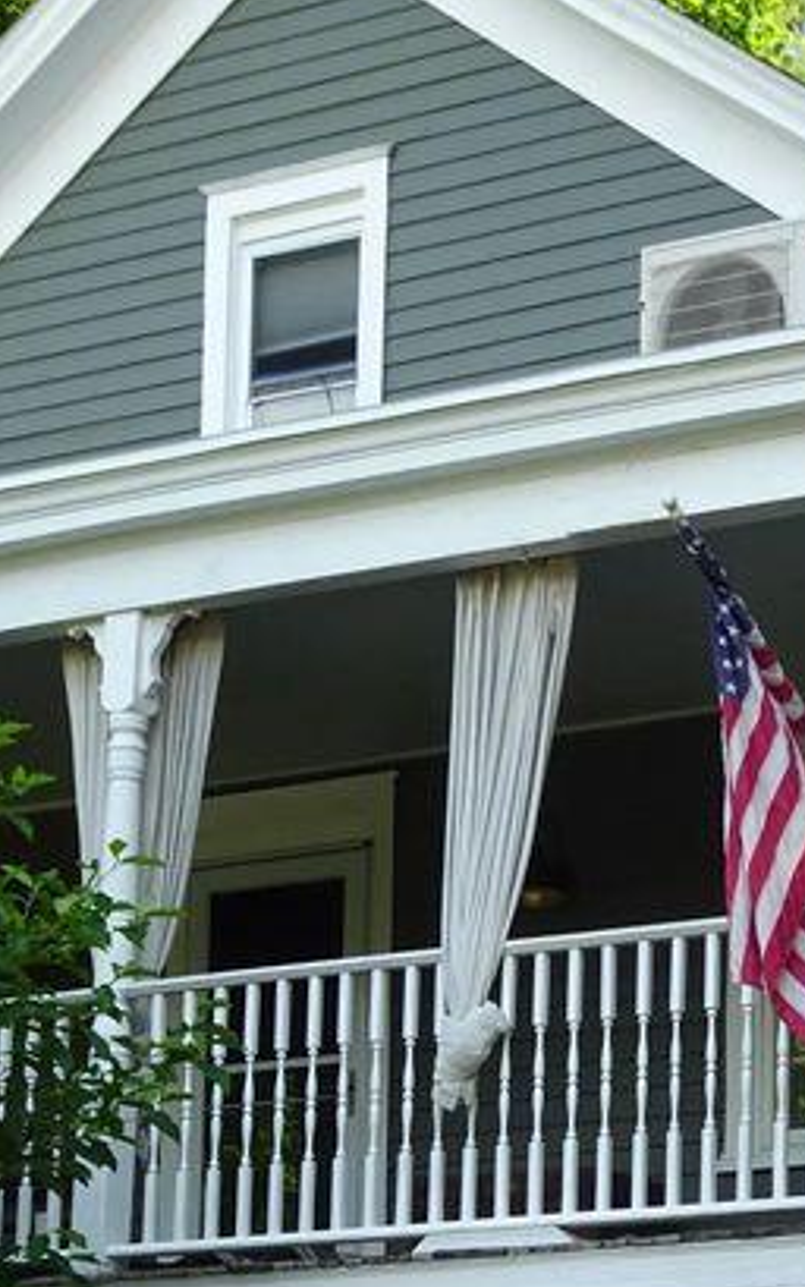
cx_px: 651
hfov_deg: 11.5
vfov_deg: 18.1
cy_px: 1076
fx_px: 3997
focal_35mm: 114
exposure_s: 1/100
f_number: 4.5
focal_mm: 7.06
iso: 80
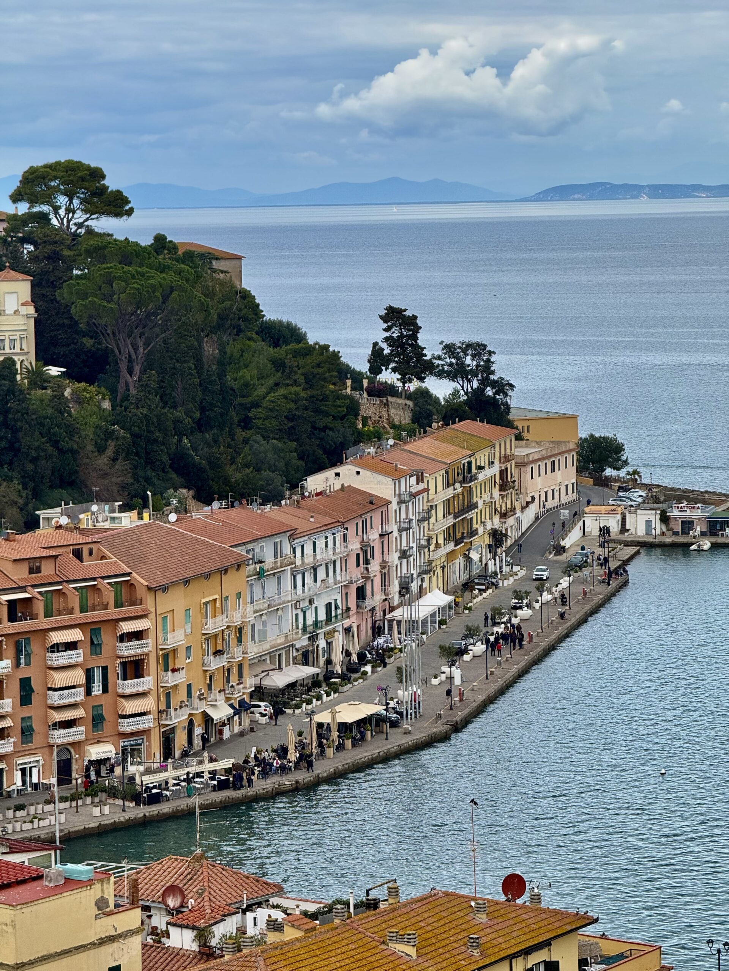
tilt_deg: -4.6
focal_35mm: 120
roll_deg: +1.2
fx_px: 3370
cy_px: 486
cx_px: 364
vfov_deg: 16.4
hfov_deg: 12.3
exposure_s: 1/490
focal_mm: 15.66
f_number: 2.8
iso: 50
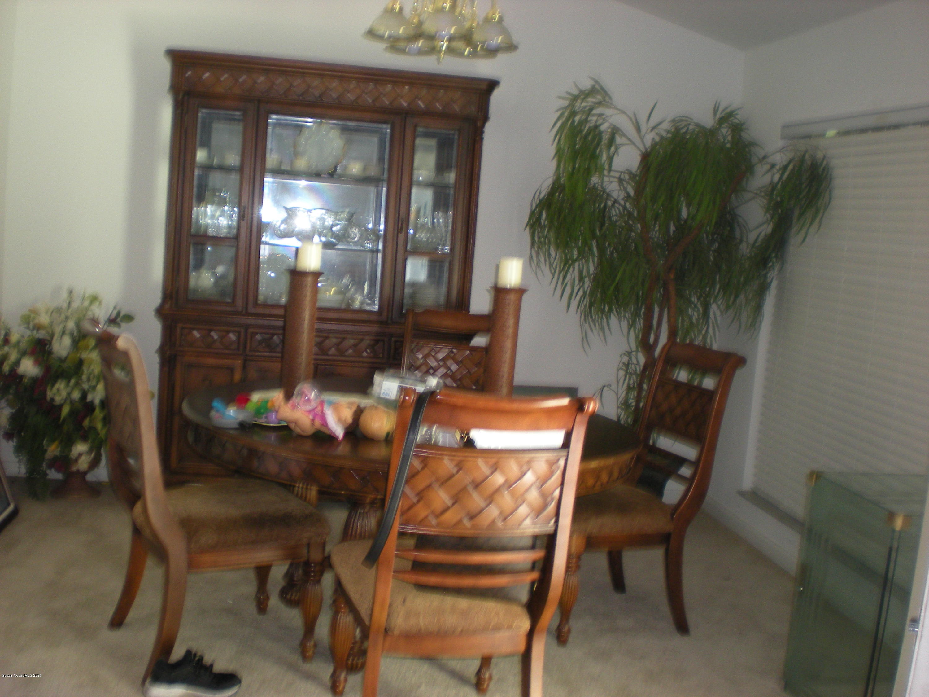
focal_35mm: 38
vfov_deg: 37.7
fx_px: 1020
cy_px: 348
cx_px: 464
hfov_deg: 49.0
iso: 123
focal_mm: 6.3
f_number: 3.1
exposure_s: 1/30
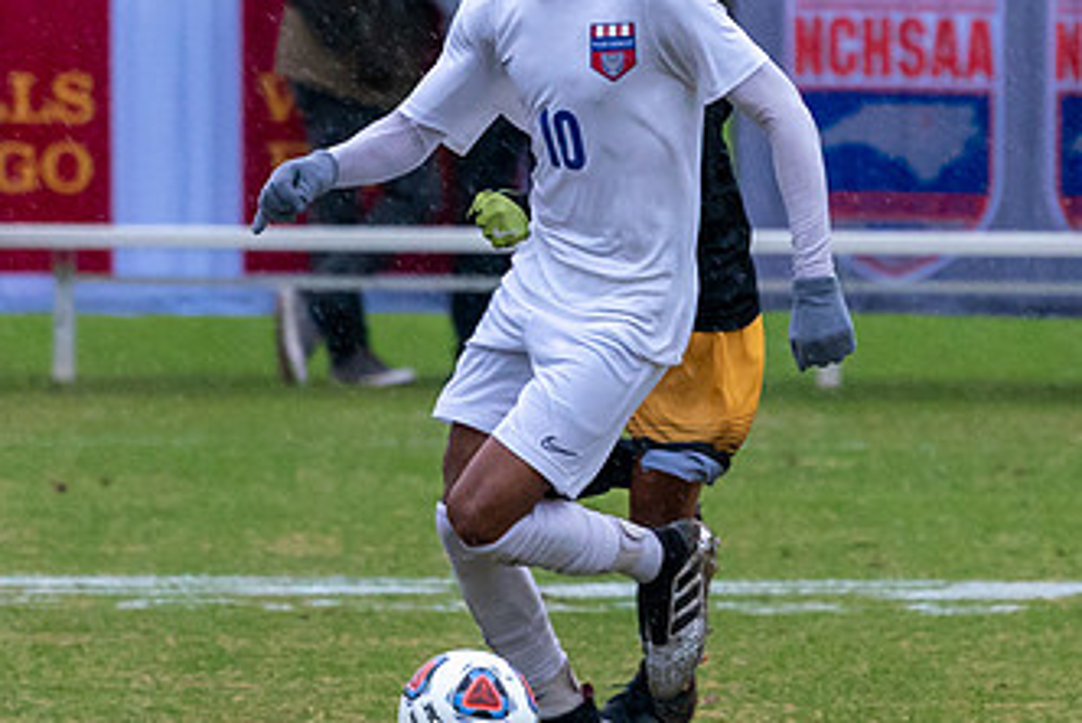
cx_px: 684
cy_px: 199
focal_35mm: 1051
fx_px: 31615
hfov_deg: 2.0
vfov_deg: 1.3
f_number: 5.6
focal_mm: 315
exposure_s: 1/1000
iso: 3200
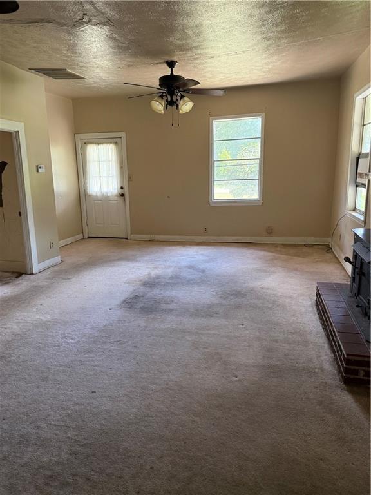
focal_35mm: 24
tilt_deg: -12.6
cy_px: 248
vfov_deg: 71.6
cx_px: 186
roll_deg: +0.4
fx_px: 343
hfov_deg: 56.8
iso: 200
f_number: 1.78
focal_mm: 6.76
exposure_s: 1/75
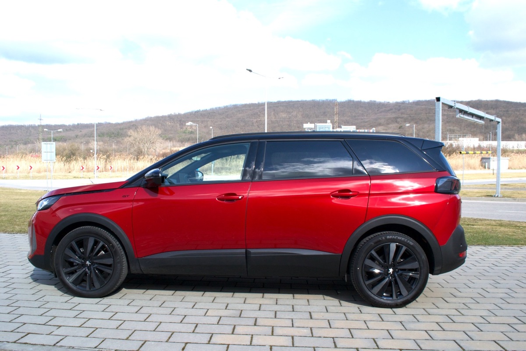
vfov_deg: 43.6
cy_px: 176
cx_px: 263
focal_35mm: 30
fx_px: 438
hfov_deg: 61.9
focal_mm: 20
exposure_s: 1/400
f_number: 11
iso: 400
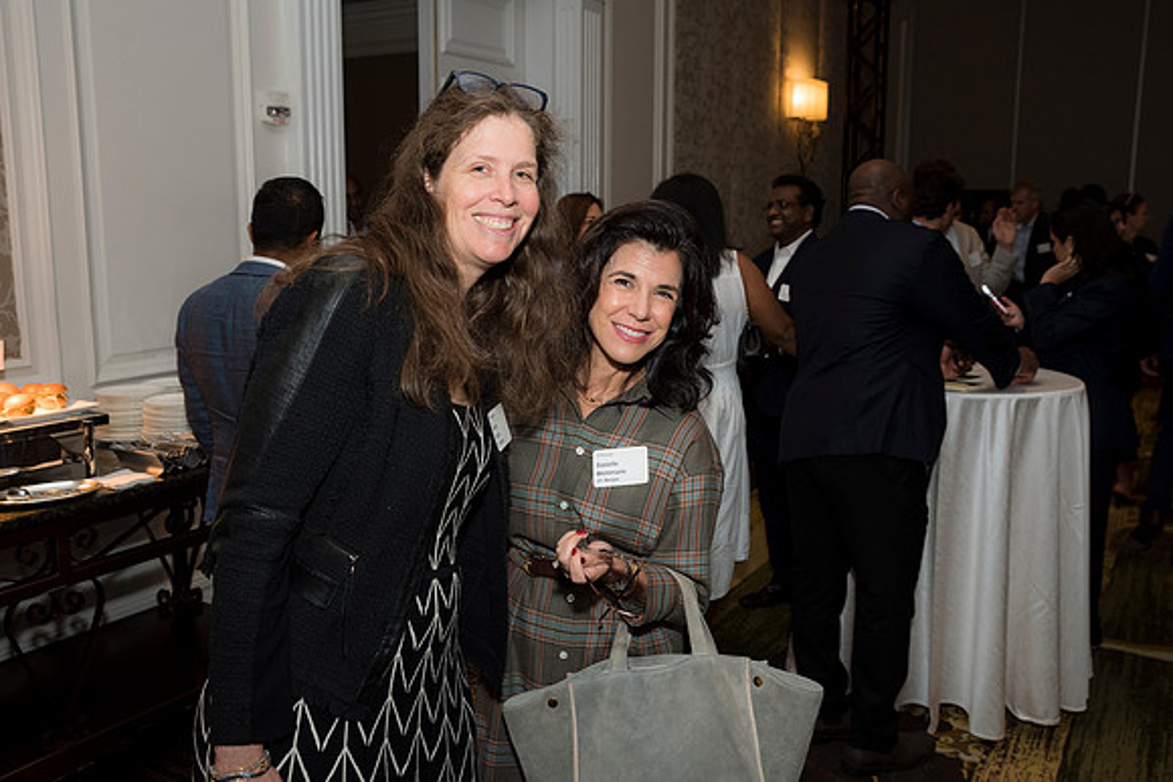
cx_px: 586
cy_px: 391
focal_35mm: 32
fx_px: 1043
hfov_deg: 58.7
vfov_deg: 41.1
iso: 800
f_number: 5.6
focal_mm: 32
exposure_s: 1/125
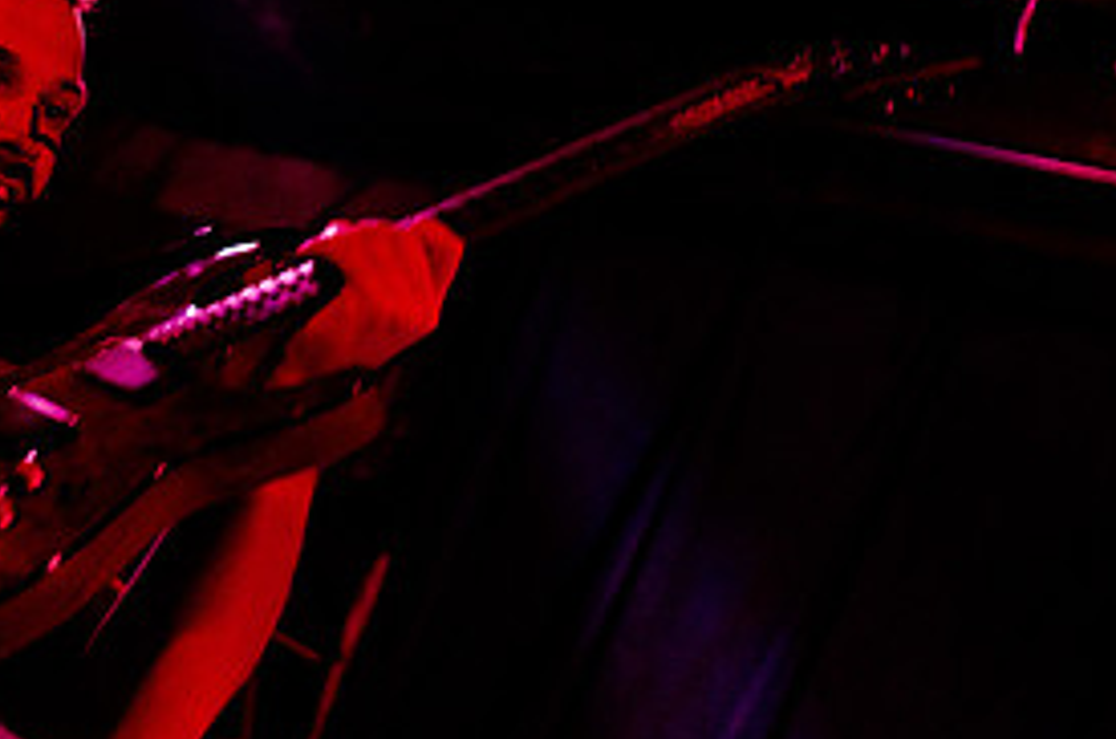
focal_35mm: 95
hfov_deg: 21.1
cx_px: 158
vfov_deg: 14.3
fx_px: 2938
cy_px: 300
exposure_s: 1/100
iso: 1600
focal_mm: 30
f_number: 2
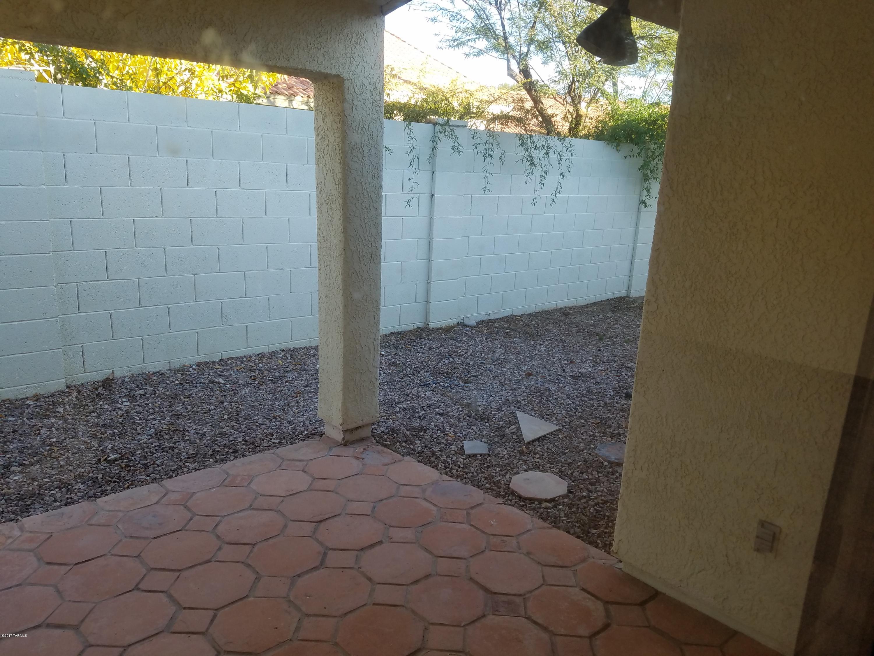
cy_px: 328
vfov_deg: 53.1
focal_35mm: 26
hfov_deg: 67.3
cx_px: 437
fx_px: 656
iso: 50
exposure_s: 1/218
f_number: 1.7
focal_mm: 4.2
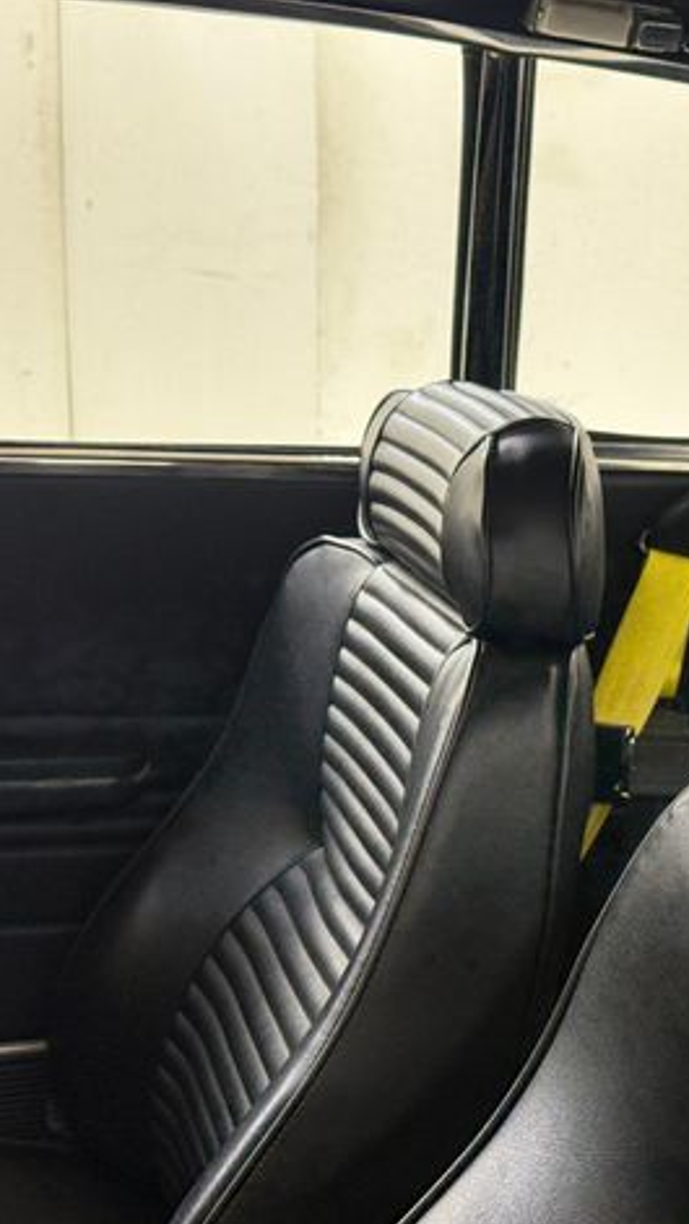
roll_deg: -2.6
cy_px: 621
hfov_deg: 16.5
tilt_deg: -10.7
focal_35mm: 71
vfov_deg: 29.7
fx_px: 2306
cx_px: 744
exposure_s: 1/60
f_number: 1.78
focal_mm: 6.76
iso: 100
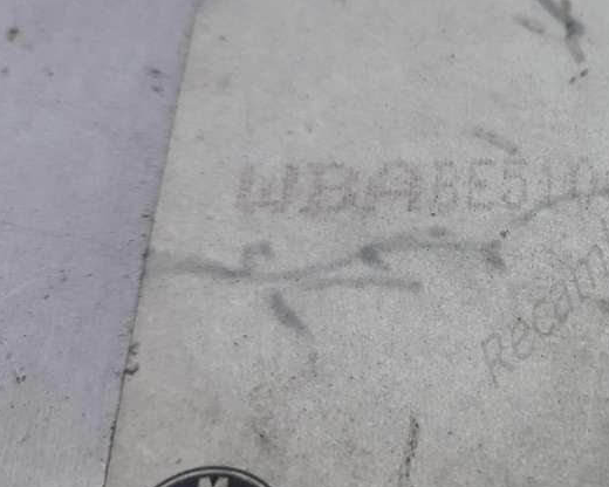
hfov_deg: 26.7
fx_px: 1172
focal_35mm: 65
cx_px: 676
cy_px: 185
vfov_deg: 23.4
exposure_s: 1/100
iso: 80
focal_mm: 3.7
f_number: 1.9
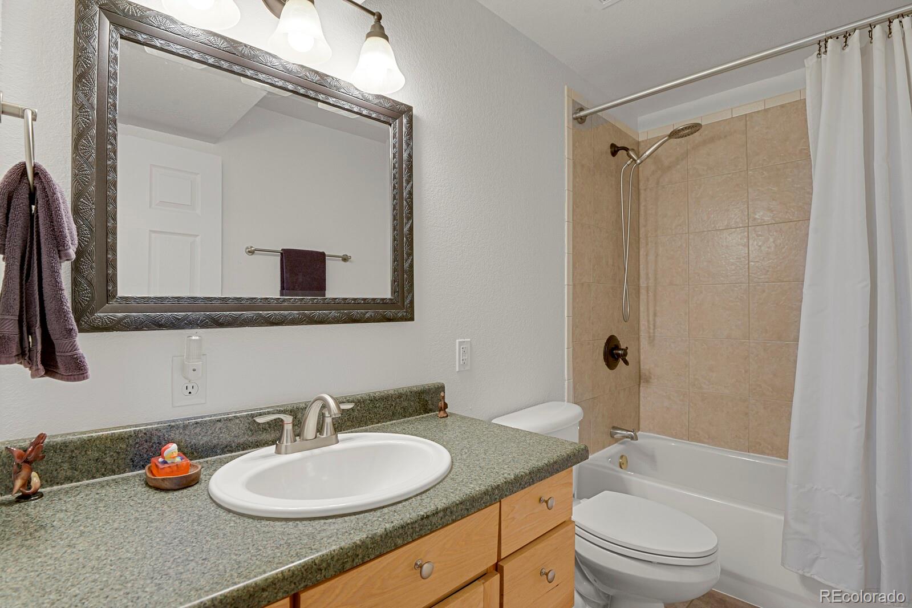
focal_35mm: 17
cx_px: 456
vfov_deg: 70.4
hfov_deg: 93.3
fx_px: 431
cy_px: 304
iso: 250
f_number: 8
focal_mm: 17
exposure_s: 3
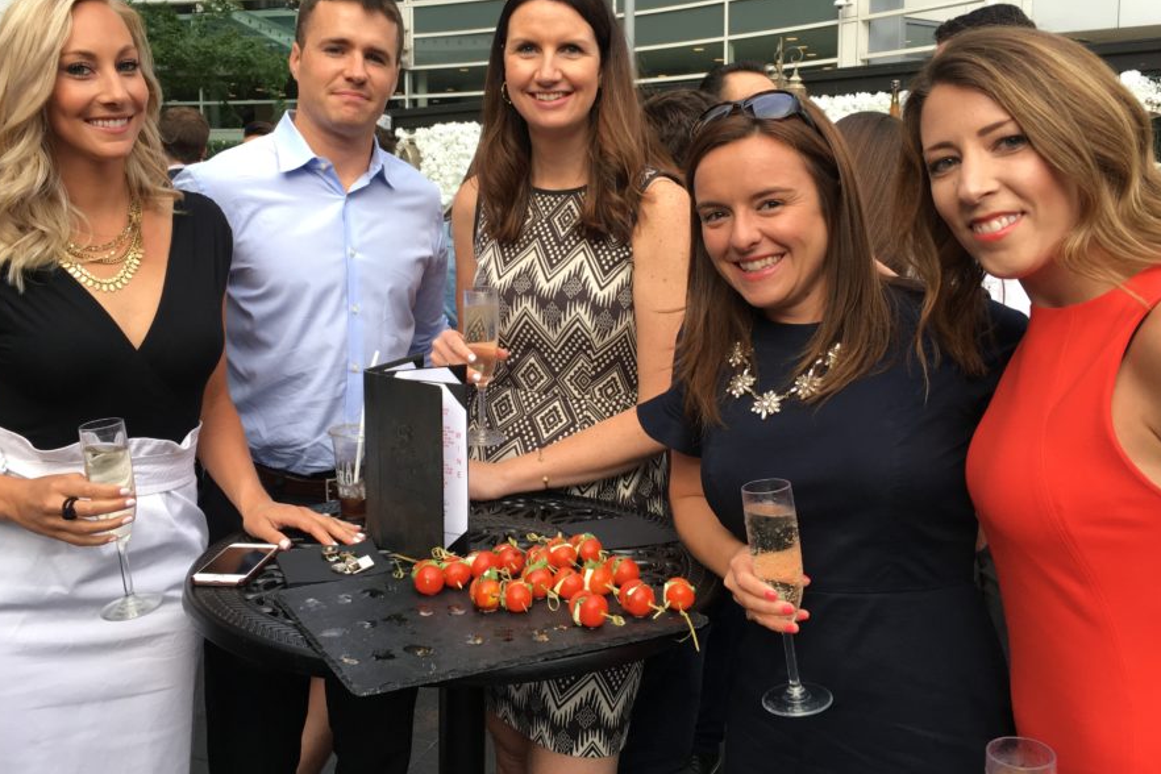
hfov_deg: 54.4
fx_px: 1129
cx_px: 553
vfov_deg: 37.7
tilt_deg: -4.0
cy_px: 311
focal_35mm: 35
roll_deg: +0.2
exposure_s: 1/120
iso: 40
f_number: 2.2
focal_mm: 4.15
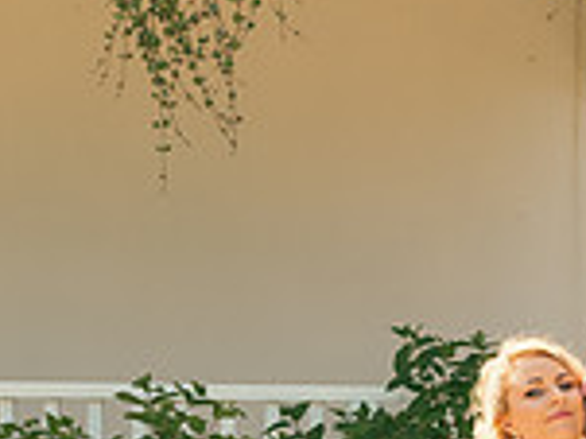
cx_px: 524
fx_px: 2757
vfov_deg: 9.0
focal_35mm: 163
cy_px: 538
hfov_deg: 12.0
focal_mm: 44
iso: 250
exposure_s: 1/250
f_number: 7.1
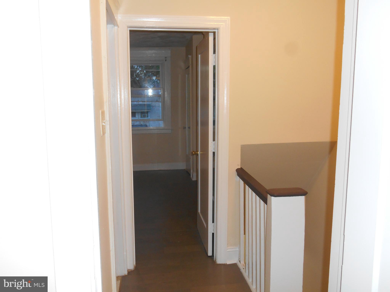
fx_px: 349
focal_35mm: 31
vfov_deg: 45.5
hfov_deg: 58.3
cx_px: 195
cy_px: 146
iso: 220
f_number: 3.6
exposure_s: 1/25
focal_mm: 5.5
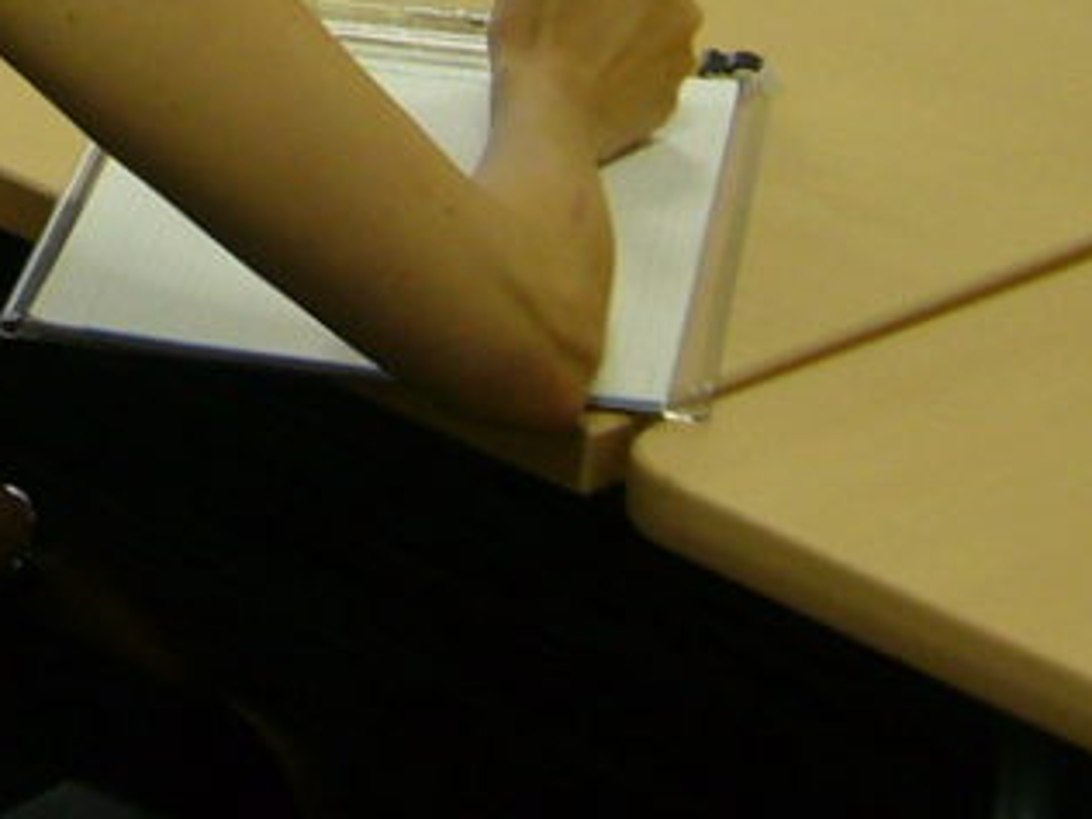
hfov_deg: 11.1
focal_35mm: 170
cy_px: -1006
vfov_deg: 8.2
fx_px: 5363
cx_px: -591
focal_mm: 5.8
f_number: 2.8
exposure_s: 1/100
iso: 80
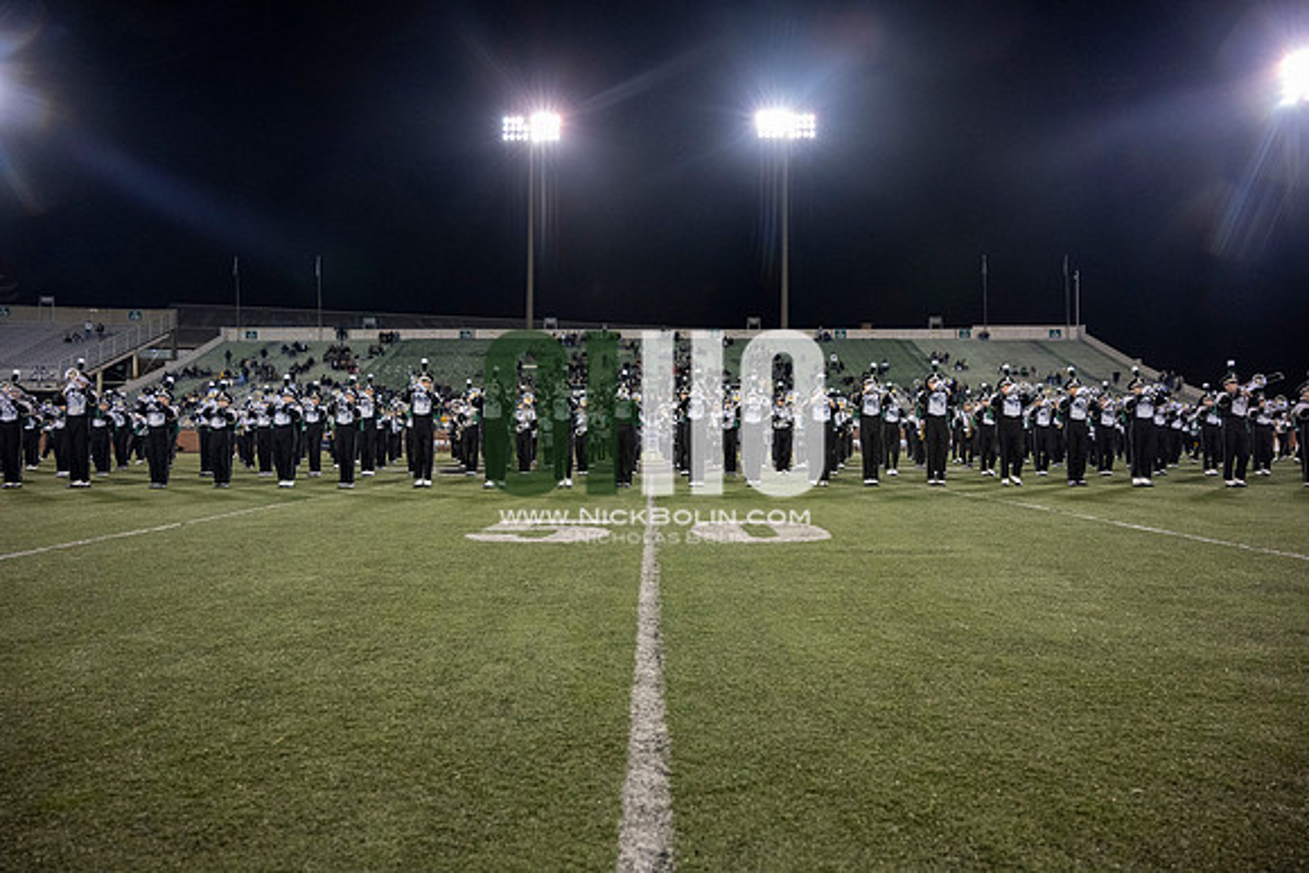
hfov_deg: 73.7
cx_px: 654
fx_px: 873
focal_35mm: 24
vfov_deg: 53.2
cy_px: 436
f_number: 4
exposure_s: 1/500
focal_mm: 24
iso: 2000
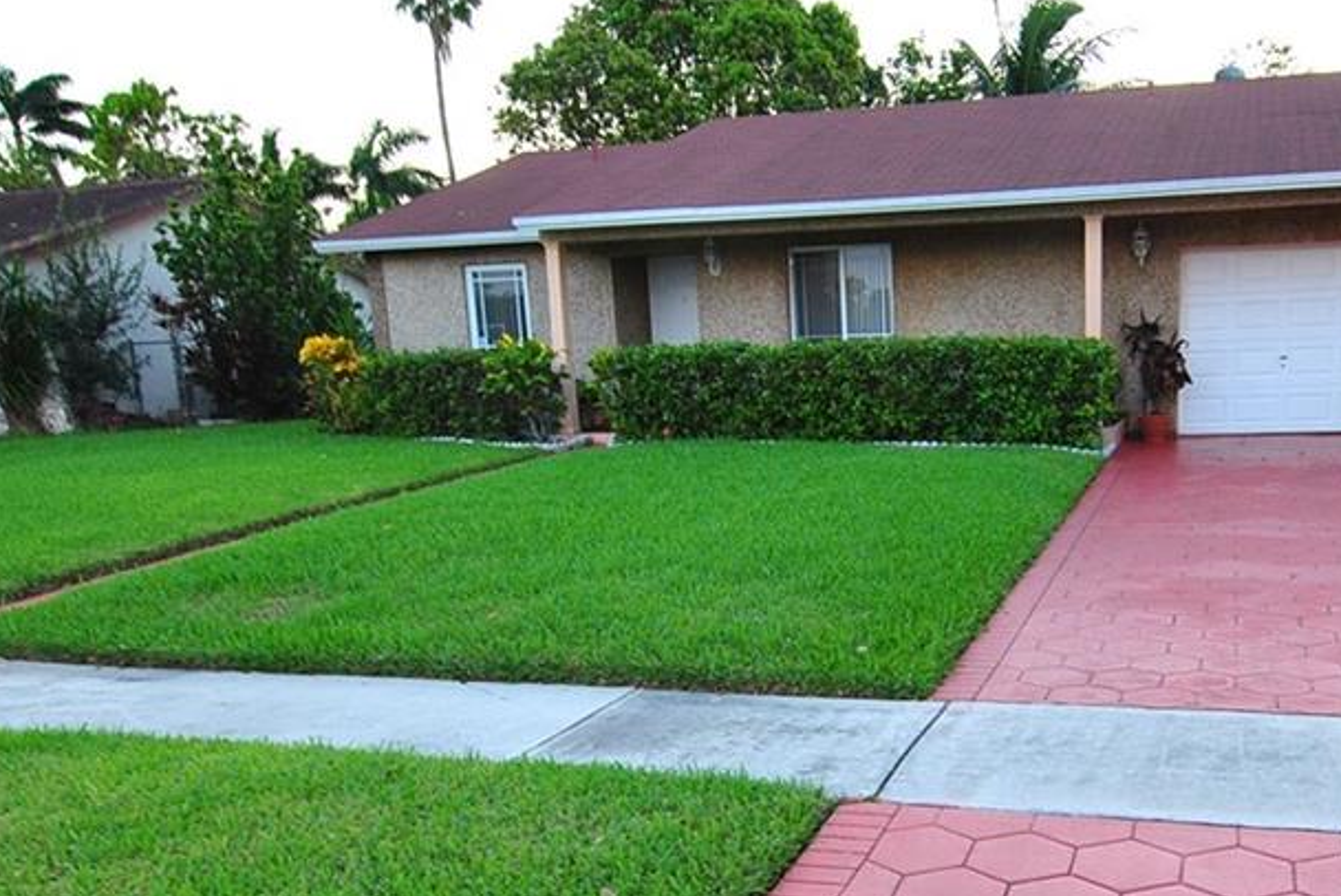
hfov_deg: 56.0
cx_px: 909
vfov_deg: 39.6
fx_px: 1224
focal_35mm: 33
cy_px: 607
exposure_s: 1/8
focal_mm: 13
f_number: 7.1
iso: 200
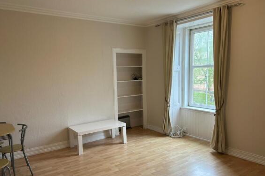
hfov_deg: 65.5
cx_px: 129
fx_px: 206
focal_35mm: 28
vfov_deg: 46.3
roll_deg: +1.3
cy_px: 96
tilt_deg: -7.2
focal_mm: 5.7
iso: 125
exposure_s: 1/121
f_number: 1.5
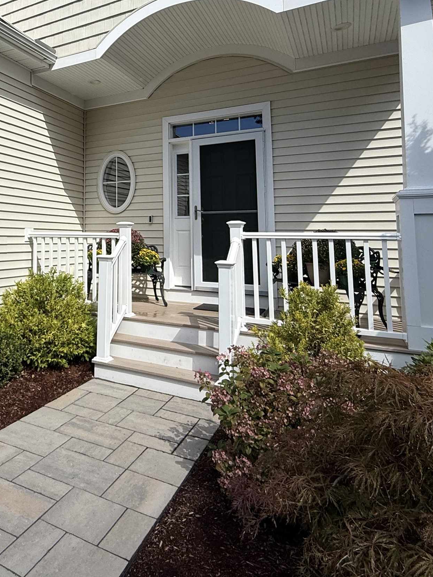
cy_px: 200
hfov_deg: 49.6
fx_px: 434
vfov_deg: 65.8
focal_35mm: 26
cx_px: 81
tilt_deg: +5.4
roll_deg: -1.3
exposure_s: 1/2024
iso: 50
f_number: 2.2
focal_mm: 2.22
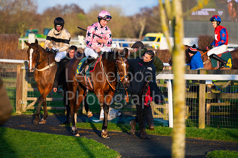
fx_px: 1156
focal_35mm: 175
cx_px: 119
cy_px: 79
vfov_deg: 7.8
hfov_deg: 11.8
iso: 800
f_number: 3.5
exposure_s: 1/2500
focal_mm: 175
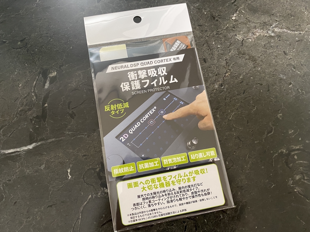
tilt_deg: -76.9
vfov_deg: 53.1
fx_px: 233
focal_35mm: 26
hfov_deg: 67.3
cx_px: 155
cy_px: 116
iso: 400
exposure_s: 1/43
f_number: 1.8
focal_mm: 4.25
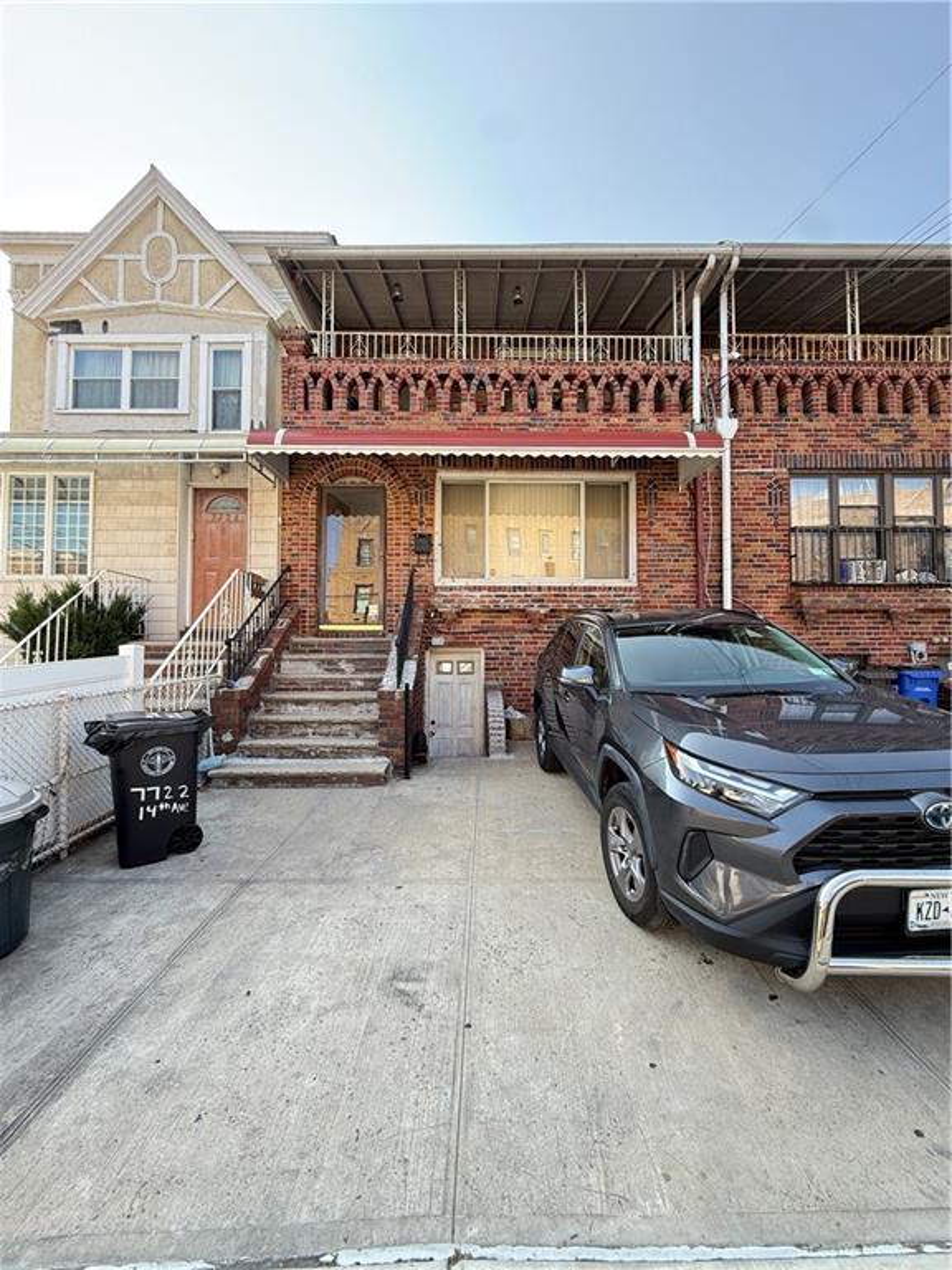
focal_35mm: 14
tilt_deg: +2.7
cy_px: 635
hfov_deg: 85.7
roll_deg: -0.1
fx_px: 513
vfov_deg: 102.1
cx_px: 476
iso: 50
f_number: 2.2
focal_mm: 2.22
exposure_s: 1/157
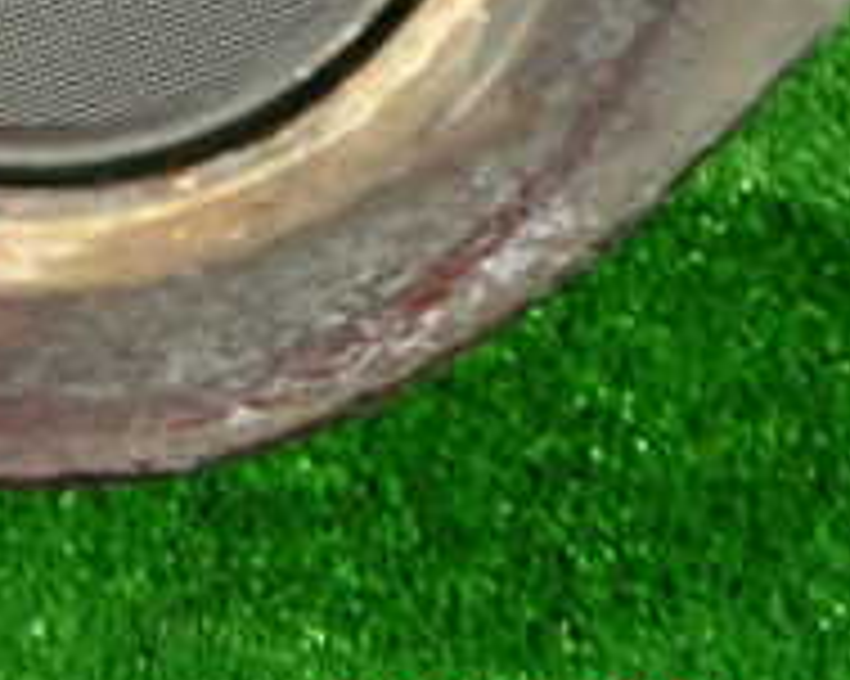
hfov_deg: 20.0
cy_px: -225
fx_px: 2338
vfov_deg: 15.6
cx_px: 4
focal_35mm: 93
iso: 500
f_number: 2.3
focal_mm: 5.4
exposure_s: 1/30
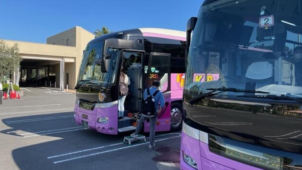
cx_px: 149
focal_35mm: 29
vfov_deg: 40.2
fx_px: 232
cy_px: 81
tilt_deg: -0.4
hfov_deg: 66.0
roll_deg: -0.3
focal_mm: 4.2
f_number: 1.6
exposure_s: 1/1531
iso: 32
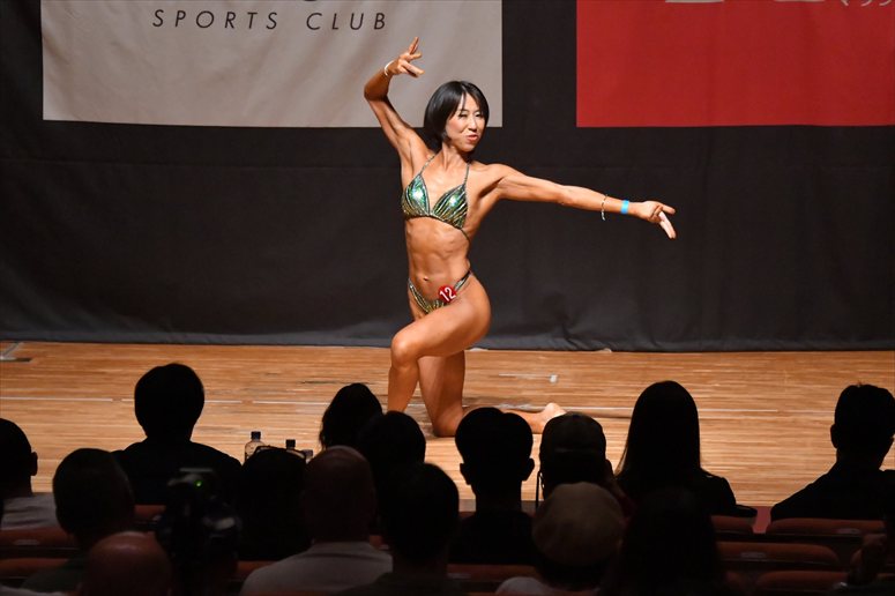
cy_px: 298
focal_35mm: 240
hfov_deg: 8.6
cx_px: 448
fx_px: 5964
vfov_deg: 5.7
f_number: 5.6
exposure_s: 1/400
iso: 10000
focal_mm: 160
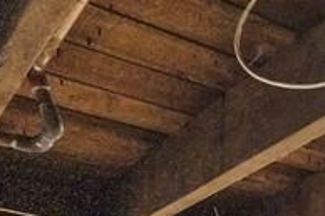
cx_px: 635
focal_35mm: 74
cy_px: 425
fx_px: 667
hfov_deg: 18.7
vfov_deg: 15.1
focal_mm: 14
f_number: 8
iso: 800
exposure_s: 1/20
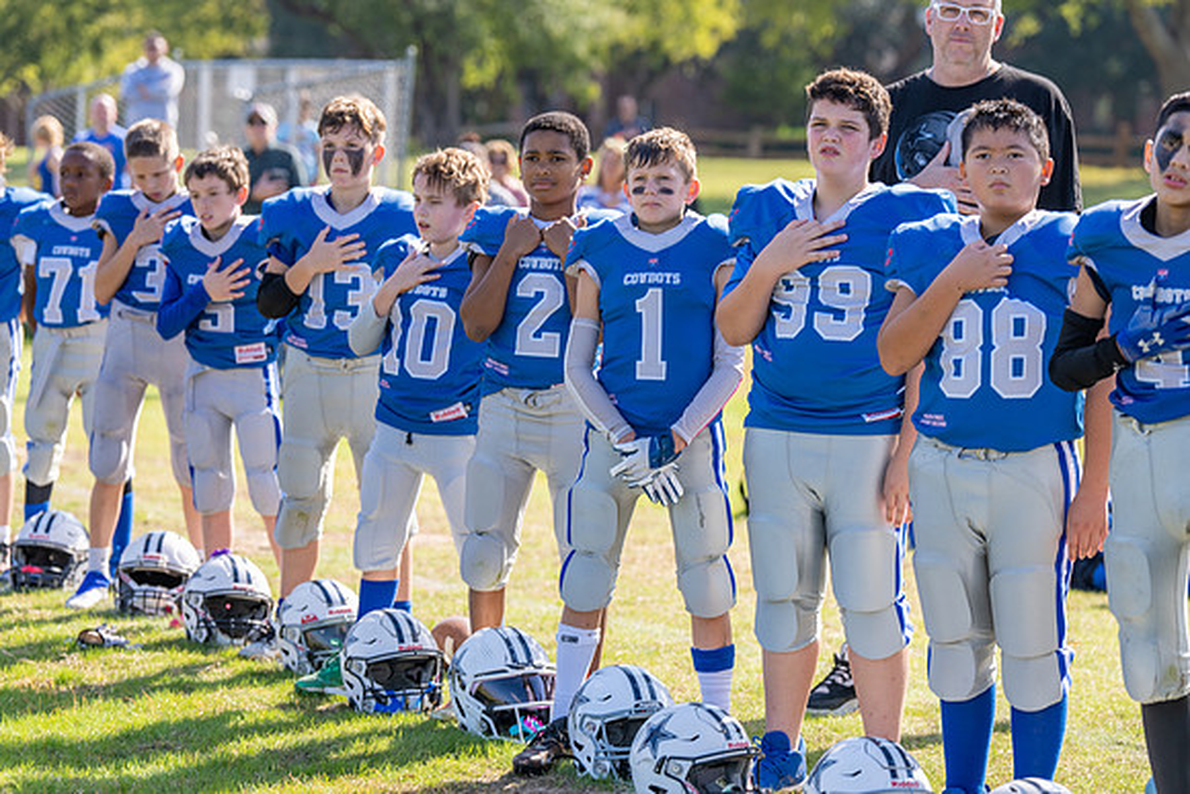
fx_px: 3802
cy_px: 397
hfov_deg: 17.8
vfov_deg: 11.9
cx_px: 595
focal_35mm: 115
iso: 100
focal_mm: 115
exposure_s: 1/500
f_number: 3.5
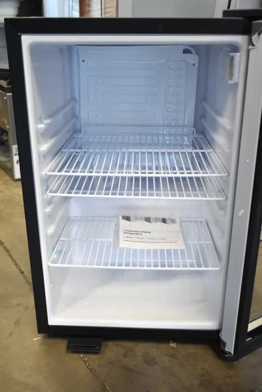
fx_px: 409
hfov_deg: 35.5
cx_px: 131
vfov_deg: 51.3
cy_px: 196
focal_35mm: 38
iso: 1800
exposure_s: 1/40
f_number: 4
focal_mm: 25
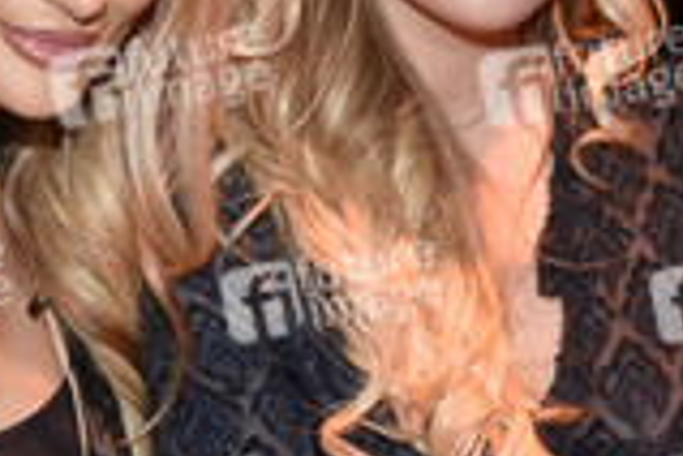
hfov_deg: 14.4
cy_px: 185
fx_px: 2694
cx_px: 217
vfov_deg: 9.7
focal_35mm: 142
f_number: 6.3
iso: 1600
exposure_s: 1/60
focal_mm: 50
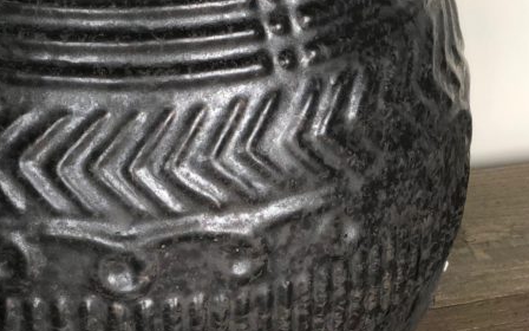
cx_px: 107
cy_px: -40
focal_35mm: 126
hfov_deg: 16.5
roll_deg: +1.7
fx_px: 1817
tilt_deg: -20.1
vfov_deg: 10.3
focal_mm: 6
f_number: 2.4
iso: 80
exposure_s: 1/50
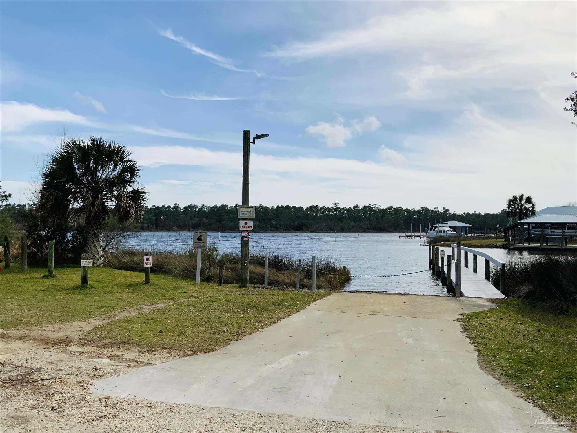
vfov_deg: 48.2
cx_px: 288
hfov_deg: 61.7
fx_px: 483
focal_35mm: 29
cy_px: 216
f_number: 1.8
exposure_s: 1/4065
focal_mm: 3
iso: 20
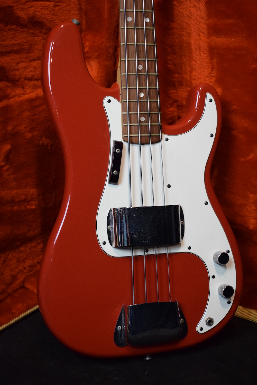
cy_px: 192
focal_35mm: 57
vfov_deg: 35.1
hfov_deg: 23.8
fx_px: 610
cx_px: 128
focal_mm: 38
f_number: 4.8
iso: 2000
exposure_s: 1/60
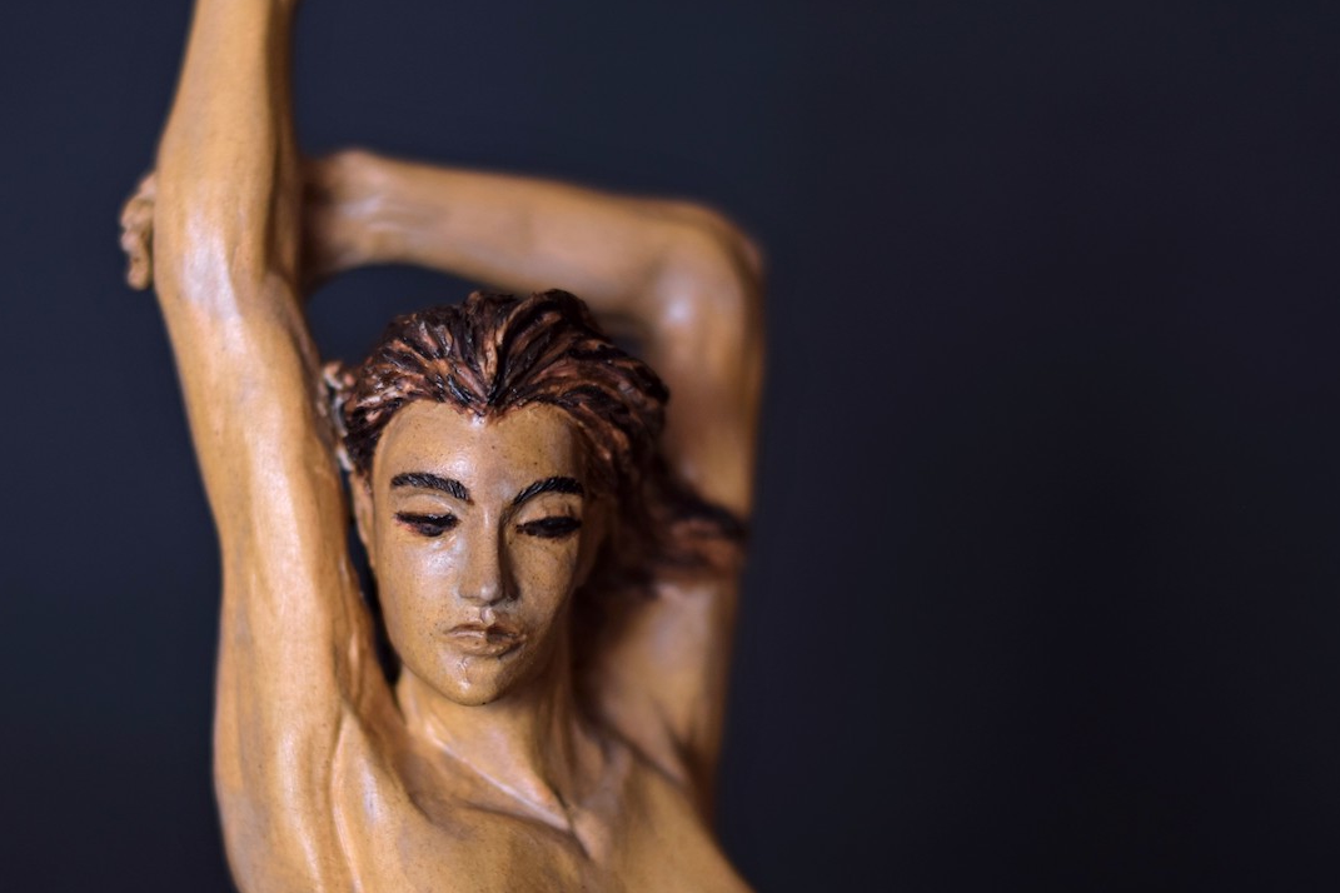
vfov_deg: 13.0
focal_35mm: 105
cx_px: 494
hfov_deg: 19.4
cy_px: 579
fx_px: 3908
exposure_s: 1/125
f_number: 2
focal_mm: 50
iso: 100
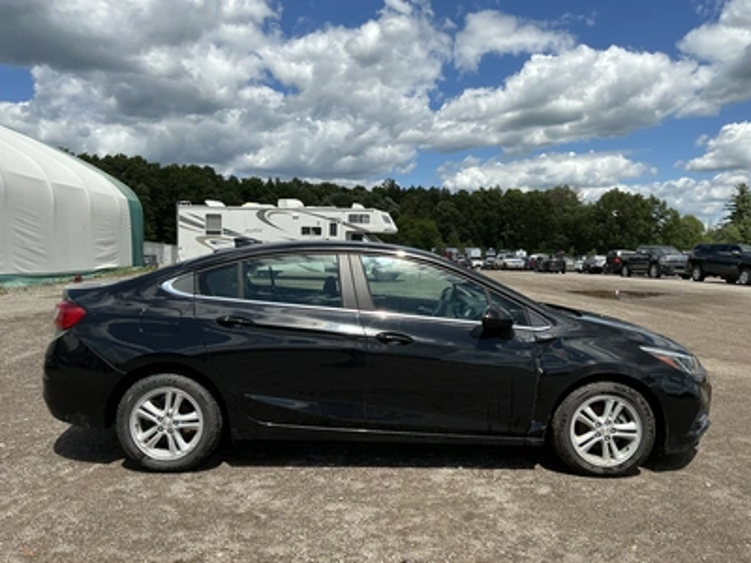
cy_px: 282
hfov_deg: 63.4
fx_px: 607
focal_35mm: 28
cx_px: 376
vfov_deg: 49.7
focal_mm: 3
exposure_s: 1/2427
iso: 25
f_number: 1.8
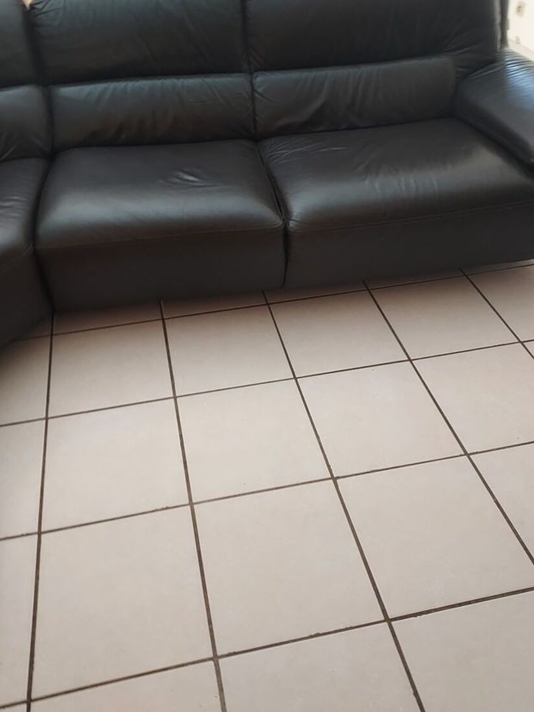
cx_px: 246
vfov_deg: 61.3
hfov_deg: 48.2
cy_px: 300
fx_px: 596
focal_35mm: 29
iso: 400
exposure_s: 1/33
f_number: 1.8
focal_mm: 4.6
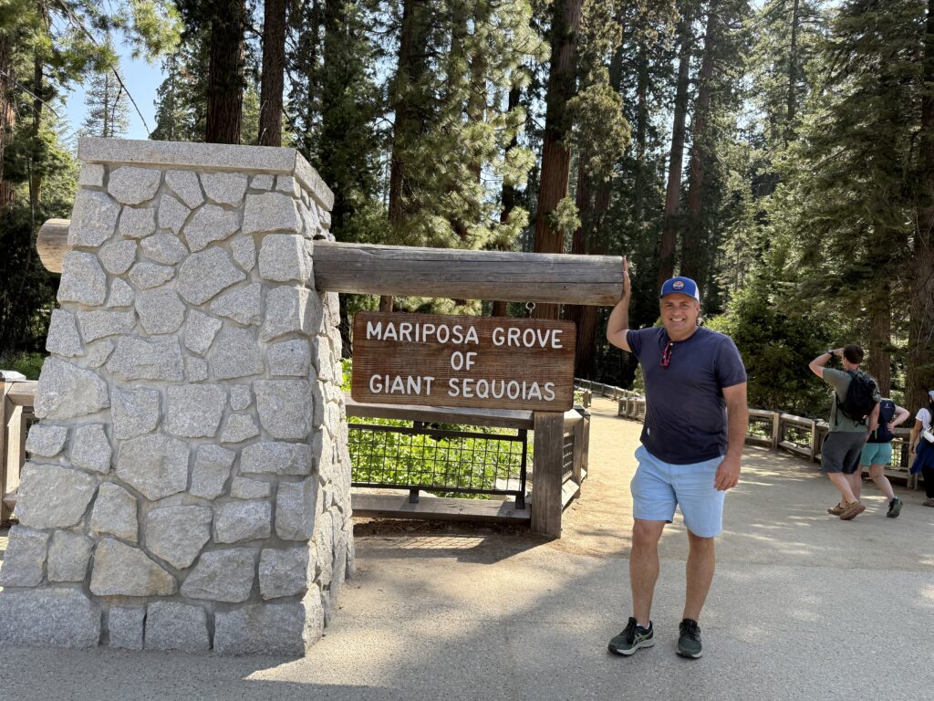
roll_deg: -3.3
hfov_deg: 71.6
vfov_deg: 56.8
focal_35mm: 24
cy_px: 350
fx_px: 648
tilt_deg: -0.5
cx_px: 467
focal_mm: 6.76
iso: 100
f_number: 1.78
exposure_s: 1/1046
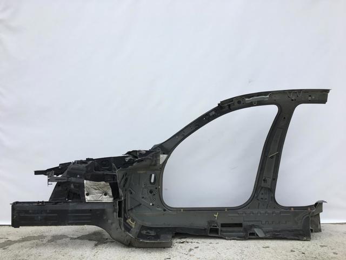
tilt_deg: +2.8
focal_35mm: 29
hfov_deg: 61.7
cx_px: 173
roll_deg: +1.7
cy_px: 130
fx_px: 290
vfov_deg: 48.2
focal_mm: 4.15
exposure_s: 1/330
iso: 25
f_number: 2.2
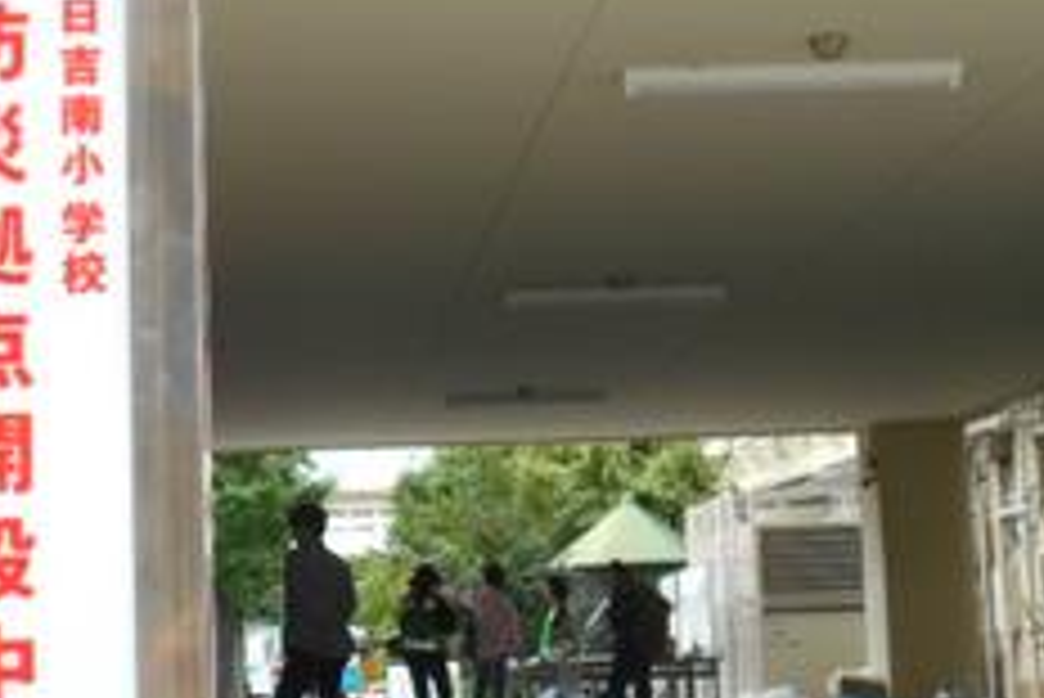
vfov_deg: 15.0
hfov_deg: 22.3
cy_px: 317
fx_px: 2641
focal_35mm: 91
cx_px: 333
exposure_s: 1/250
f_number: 4.9
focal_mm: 10
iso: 250
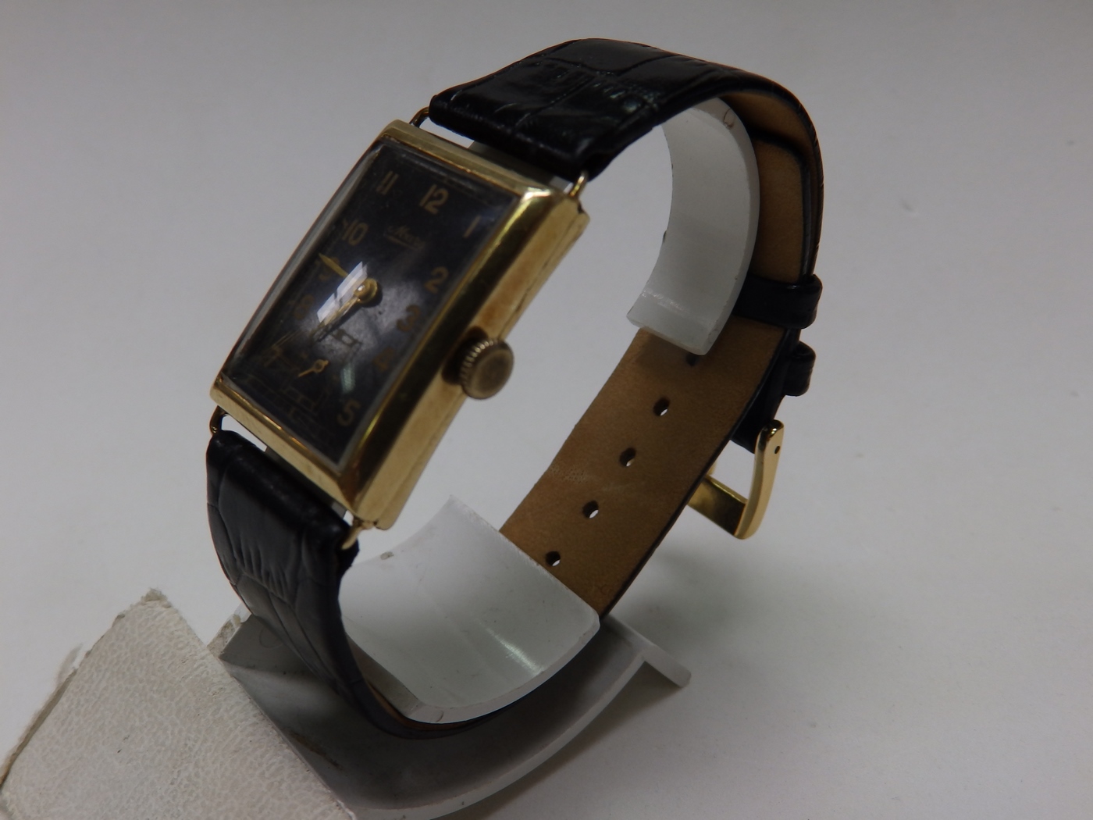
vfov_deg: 44.2
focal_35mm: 32
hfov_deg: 56.8
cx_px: 546
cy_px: 410
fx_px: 1010
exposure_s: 1/40
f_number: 3.7
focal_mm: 5.7
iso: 80
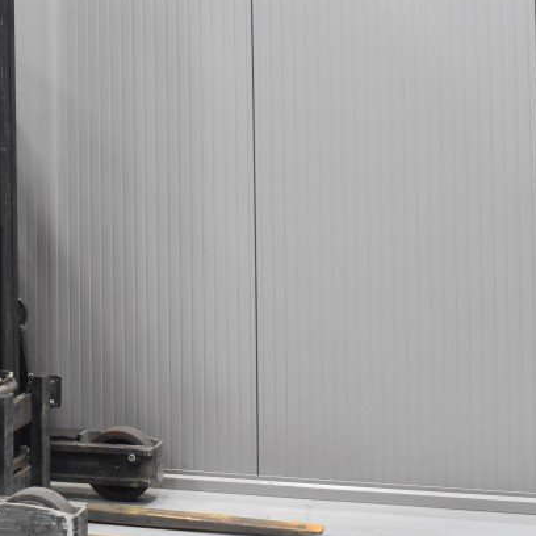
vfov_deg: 19.8
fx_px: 1511
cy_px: 67
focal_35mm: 86
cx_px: -38
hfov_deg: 19.4
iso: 1600
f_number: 5.6
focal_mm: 23
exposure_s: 1/25
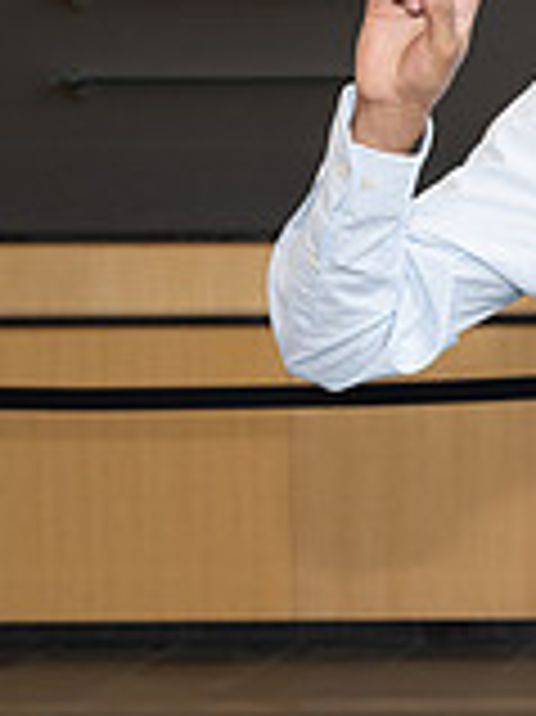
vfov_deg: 13.1
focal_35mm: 151
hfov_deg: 9.0
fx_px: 3122
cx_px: 1234
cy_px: 250
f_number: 5.6
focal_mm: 43
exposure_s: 1/200
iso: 800
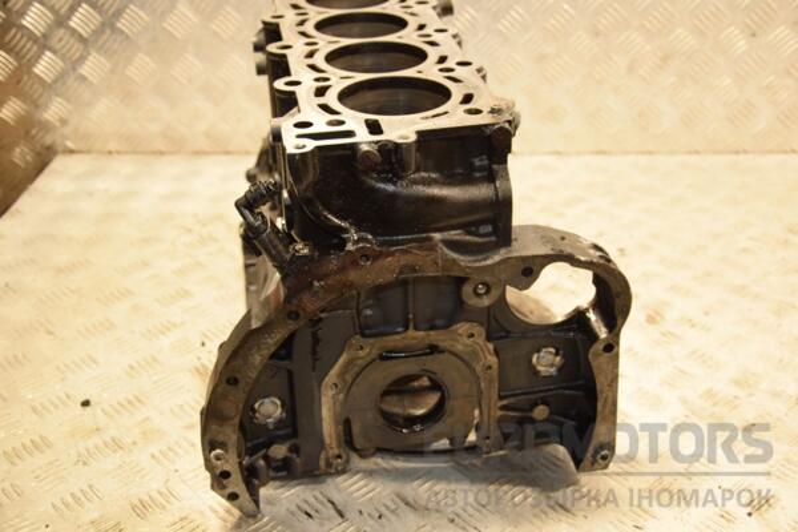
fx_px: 1064
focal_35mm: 48
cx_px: 399
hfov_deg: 41.1
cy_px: 266
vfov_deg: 28.1
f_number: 5
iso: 800
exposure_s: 1/100
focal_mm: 32
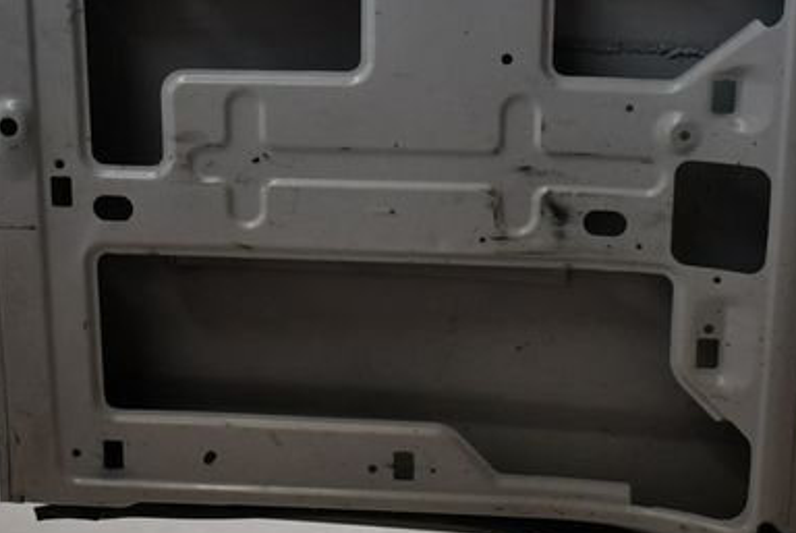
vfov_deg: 22.5
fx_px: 1328
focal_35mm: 60
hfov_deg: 33.4
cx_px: 392
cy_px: 160
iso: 800
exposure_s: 1/200
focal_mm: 18
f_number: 3.5
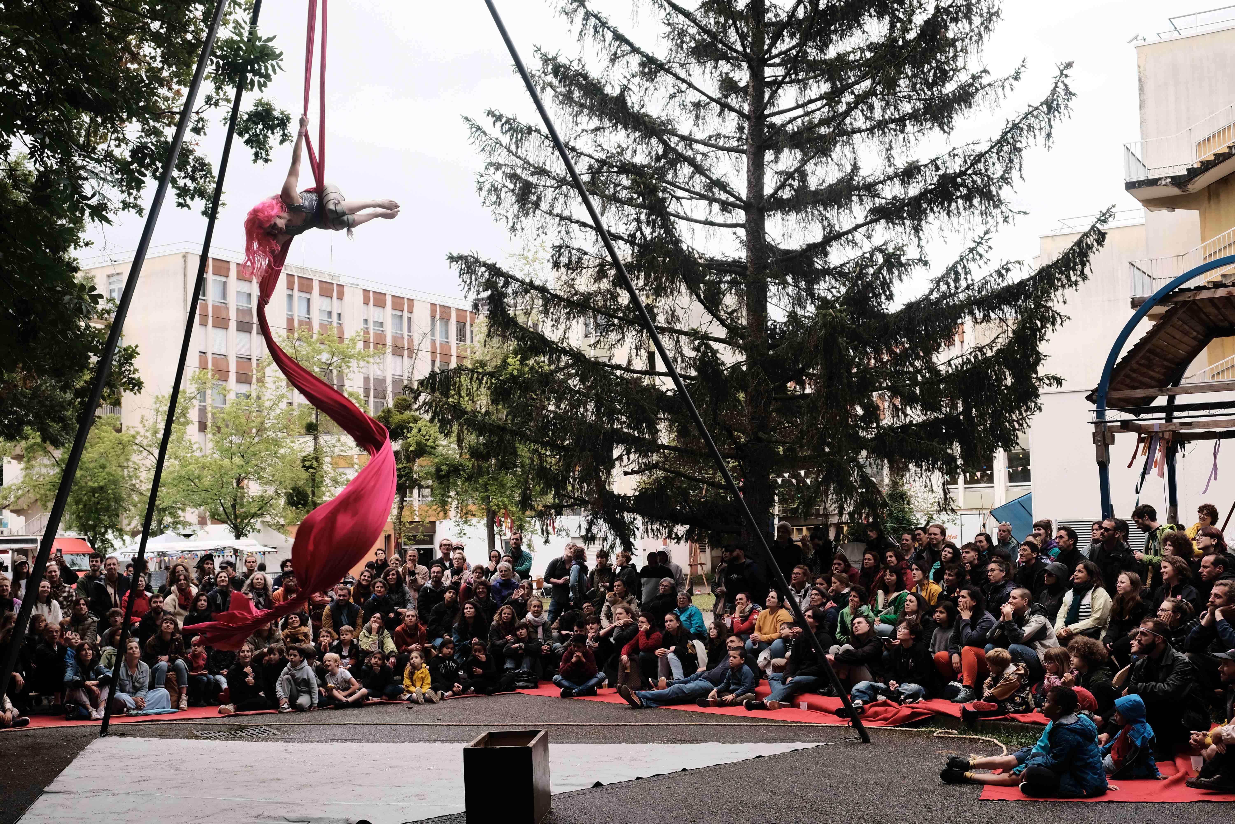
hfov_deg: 46.4
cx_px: 618
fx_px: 1441
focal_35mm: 42
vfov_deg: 31.9
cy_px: 412
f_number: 6.4
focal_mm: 27.7
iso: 500
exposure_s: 1/250
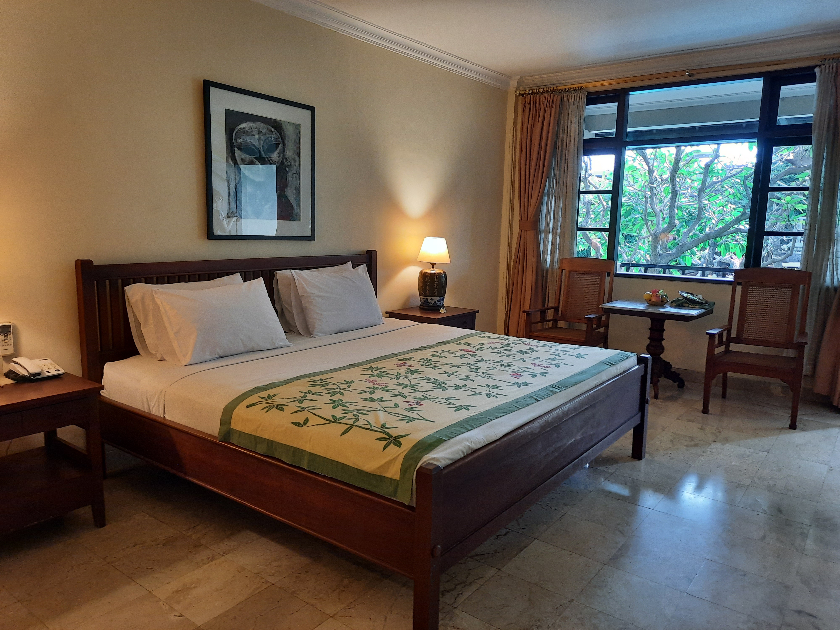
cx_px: 420
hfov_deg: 69.4
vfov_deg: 54.9
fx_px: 607
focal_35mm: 25
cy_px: 315
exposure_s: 1/33
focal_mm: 4.6
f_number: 2
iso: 250
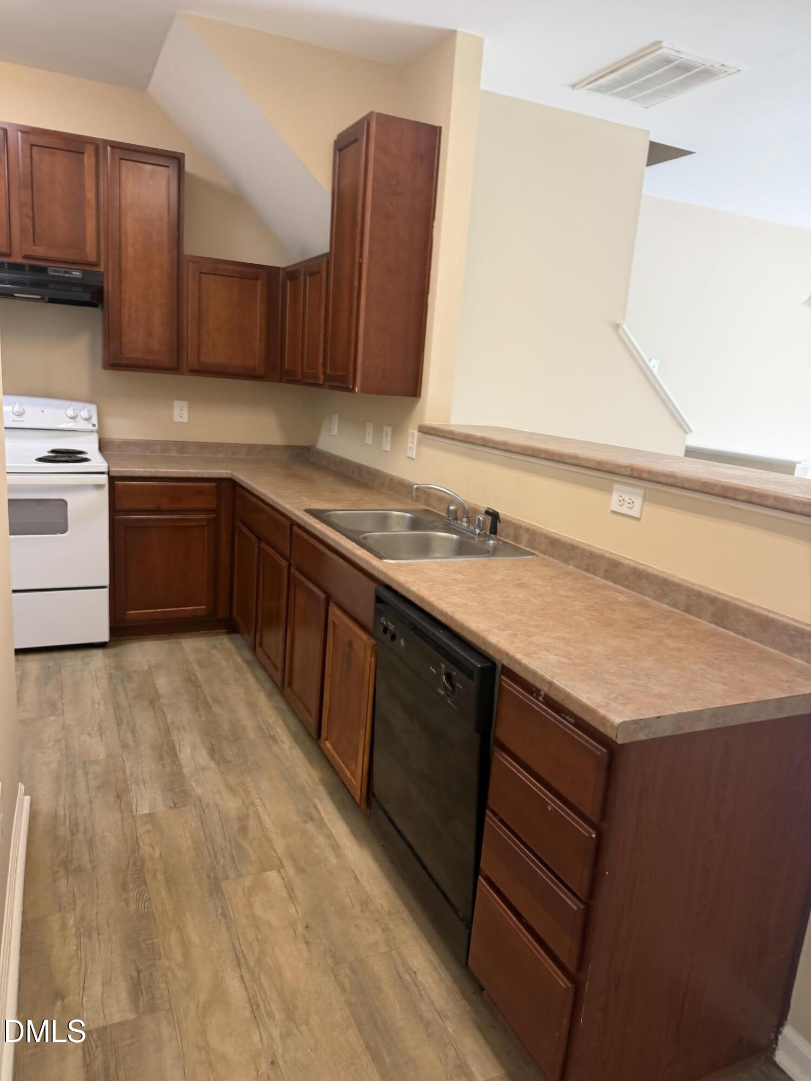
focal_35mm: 24
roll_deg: -3.9
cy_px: 540
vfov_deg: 71.6
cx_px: 406
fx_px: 750
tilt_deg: -11.6
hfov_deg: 56.8
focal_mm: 6.76
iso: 160
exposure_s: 1/60
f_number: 1.78
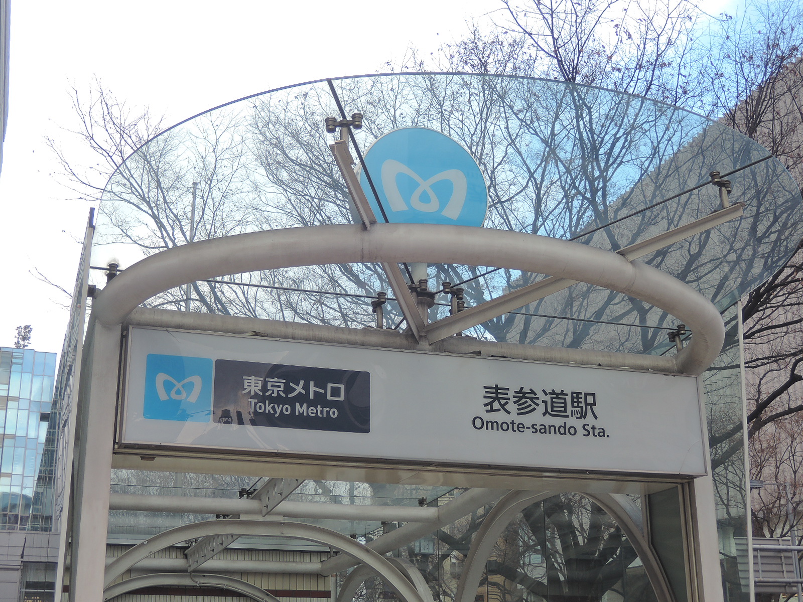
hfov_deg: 38.2
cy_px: 301
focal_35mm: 50
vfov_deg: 29.1
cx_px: 402
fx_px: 1160
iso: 80
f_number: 3.2
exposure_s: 1/200
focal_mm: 10.7
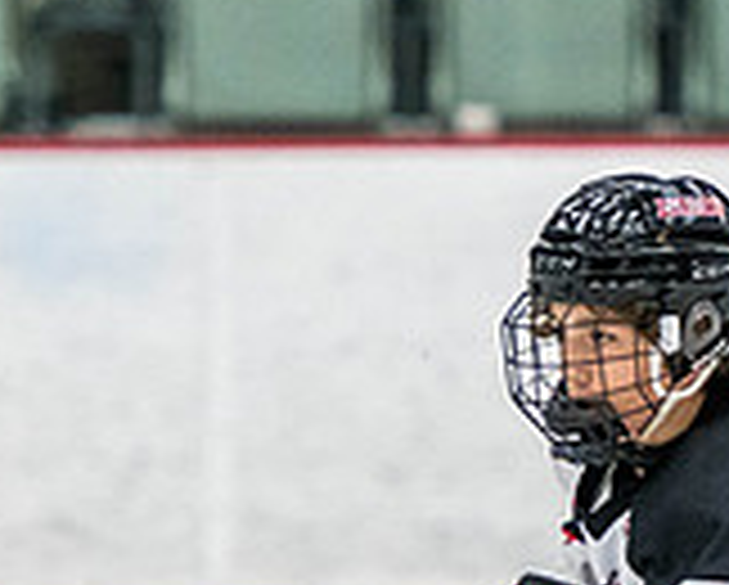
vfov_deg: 1.7
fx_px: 19722
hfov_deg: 2.1
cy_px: 755
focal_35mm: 913
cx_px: 657
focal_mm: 165
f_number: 2.8
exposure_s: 1/640
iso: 2200
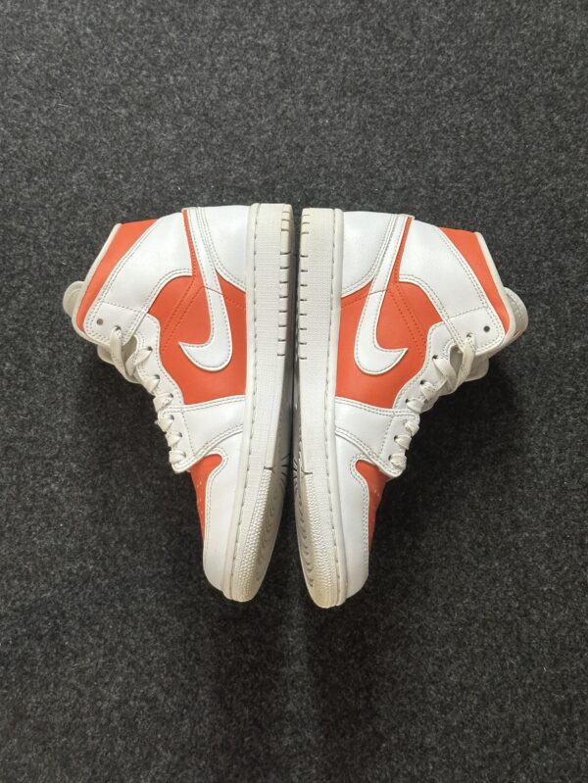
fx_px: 1086
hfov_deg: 30.3
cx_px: 294
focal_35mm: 48
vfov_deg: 39.6
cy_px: 392
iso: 250
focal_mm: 6.86
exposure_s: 1/51
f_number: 1.78
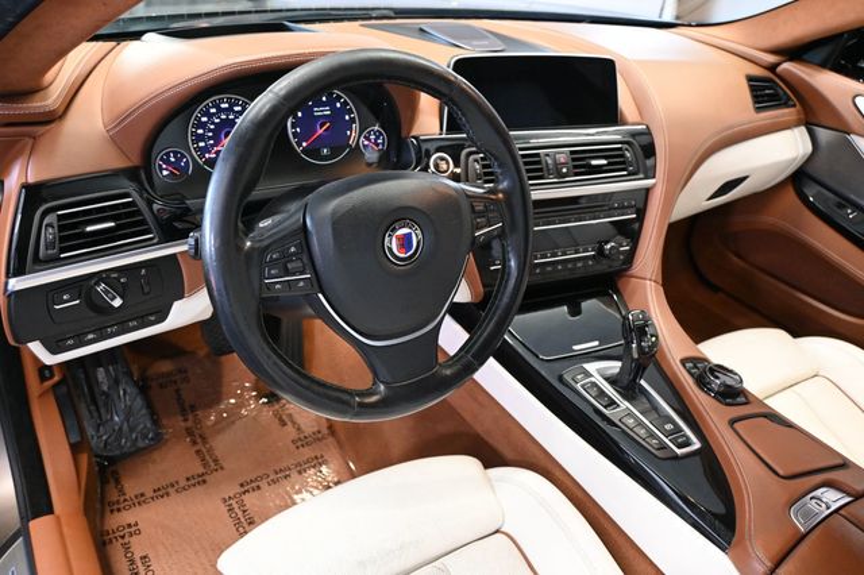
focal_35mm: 29
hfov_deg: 63.2
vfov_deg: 44.6
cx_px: 432
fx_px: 702
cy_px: 288
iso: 3200
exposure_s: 1/100
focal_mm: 19.5
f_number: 3.8
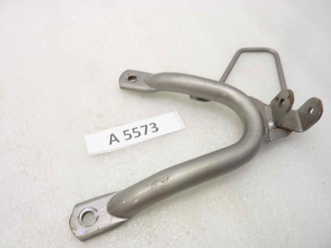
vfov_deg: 54.9
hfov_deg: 69.4
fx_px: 239
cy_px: 124
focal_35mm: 25
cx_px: 166
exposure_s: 1/15
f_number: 3.3
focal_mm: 4.1
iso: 80
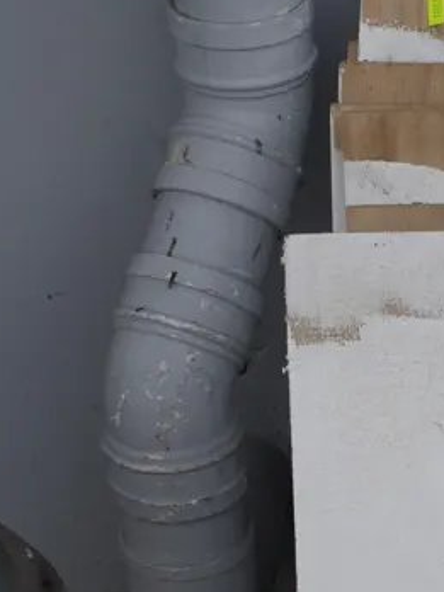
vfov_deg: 13.1
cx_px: 641
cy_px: 692
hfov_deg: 9.8
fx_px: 2514
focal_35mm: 147
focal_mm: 25
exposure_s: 1/200
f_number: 8
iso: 200
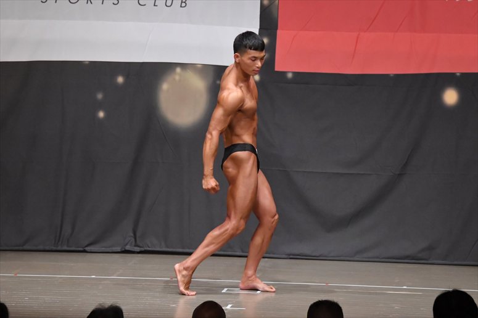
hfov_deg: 9.5
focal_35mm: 217
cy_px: 159
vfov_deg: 6.3
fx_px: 2880
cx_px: 239
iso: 6400
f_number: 5.6
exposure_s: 1/400
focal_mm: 145
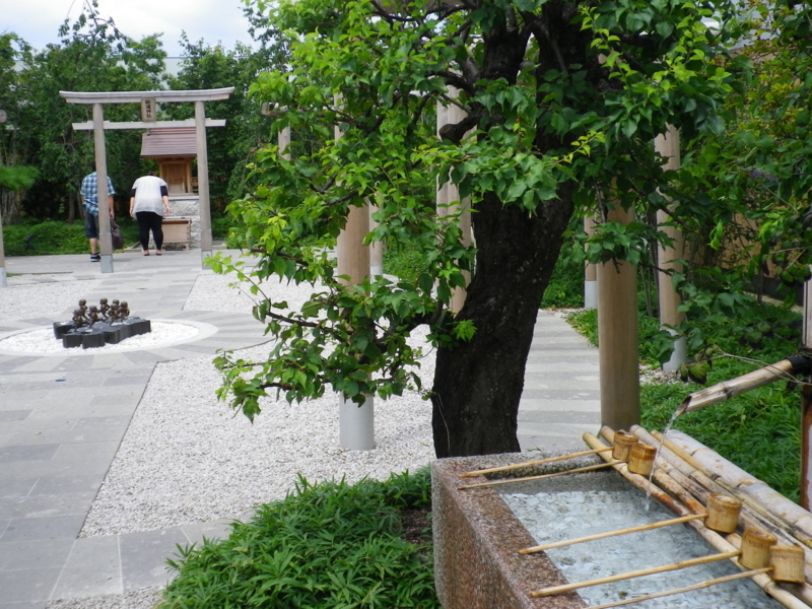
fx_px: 1102
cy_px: 304
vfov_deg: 30.9
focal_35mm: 47
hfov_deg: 40.4
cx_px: 406
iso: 80
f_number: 4.6
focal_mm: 8.46
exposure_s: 1/320
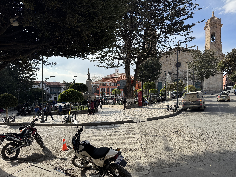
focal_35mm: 24
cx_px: 118
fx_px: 164
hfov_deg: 71.6
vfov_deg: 56.8
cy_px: 88
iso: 80
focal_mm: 6.76
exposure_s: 1/2174
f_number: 1.78
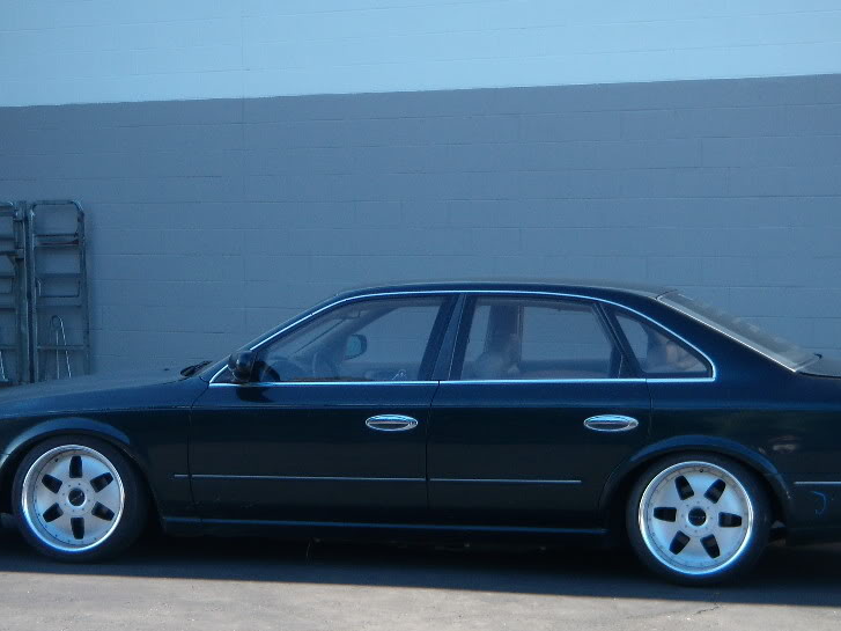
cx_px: 444
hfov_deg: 21.1
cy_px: 352
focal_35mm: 93
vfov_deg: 15.9
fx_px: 2259
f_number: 3.9
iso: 64
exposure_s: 1/137
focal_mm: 11
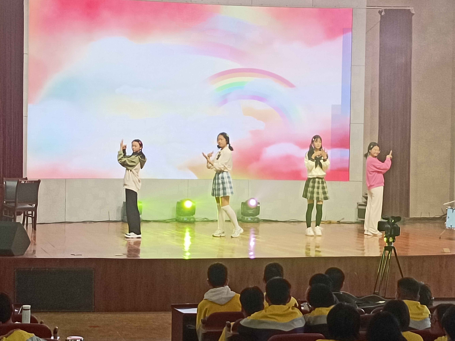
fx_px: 1144
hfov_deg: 22.5
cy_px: 170
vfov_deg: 17.0
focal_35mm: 87
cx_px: 228
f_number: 1.79
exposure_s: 1/120
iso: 498
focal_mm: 4.71
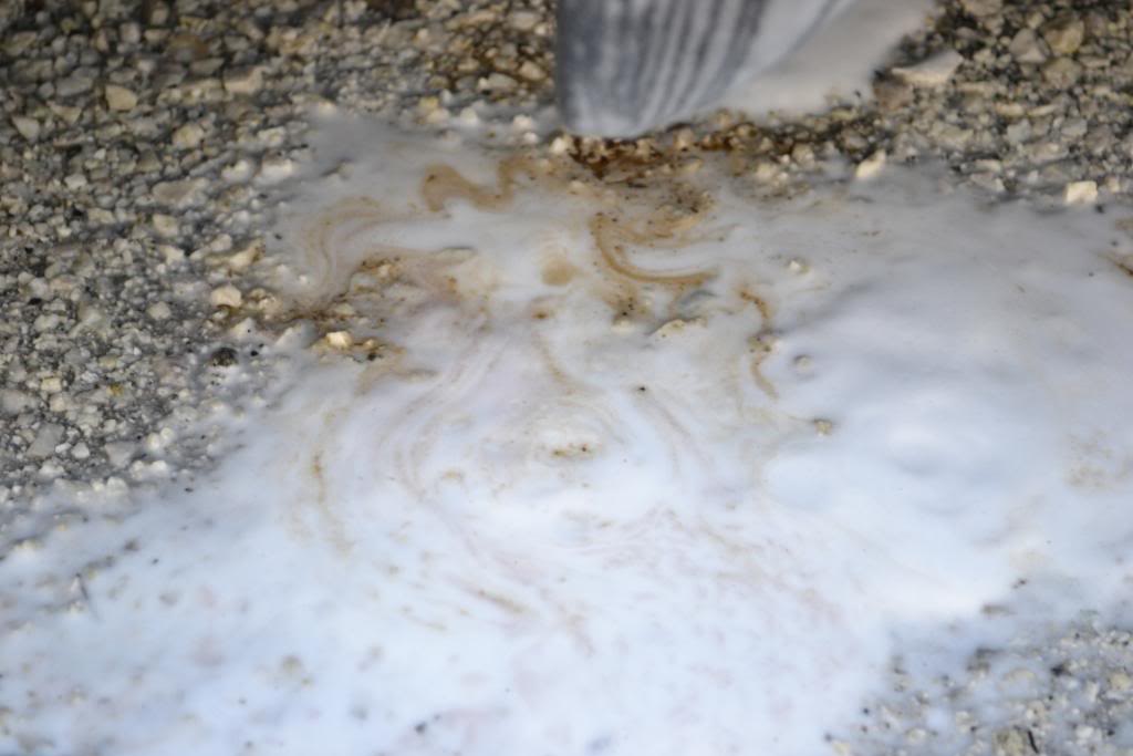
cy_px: 378
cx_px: 566
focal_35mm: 82
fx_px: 2597
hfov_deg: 24.6
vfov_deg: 16.6
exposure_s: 1/125
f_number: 5.6
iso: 400
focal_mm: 55
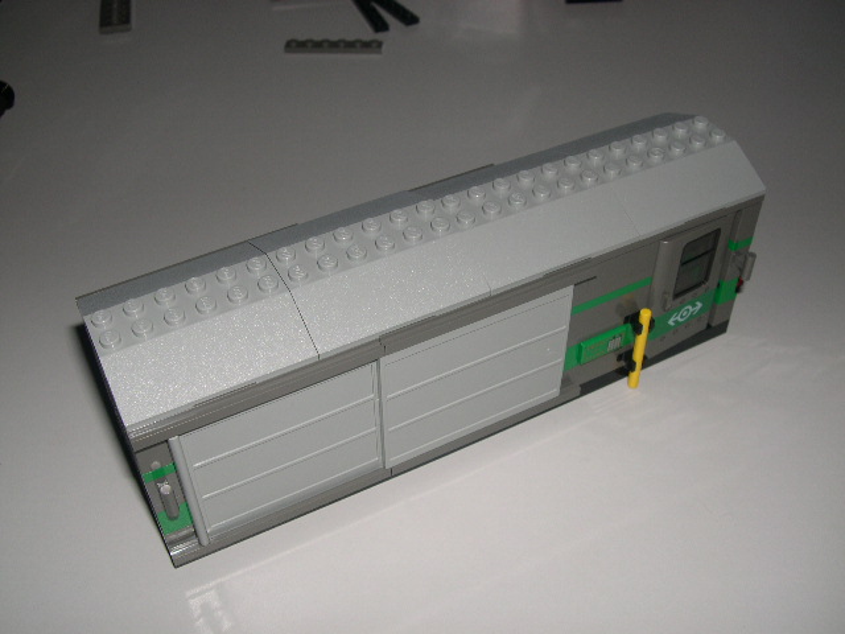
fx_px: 928
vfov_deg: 37.7
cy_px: 317
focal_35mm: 38
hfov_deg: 49.0
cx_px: 422
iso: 100
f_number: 7.6
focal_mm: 8
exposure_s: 1/60
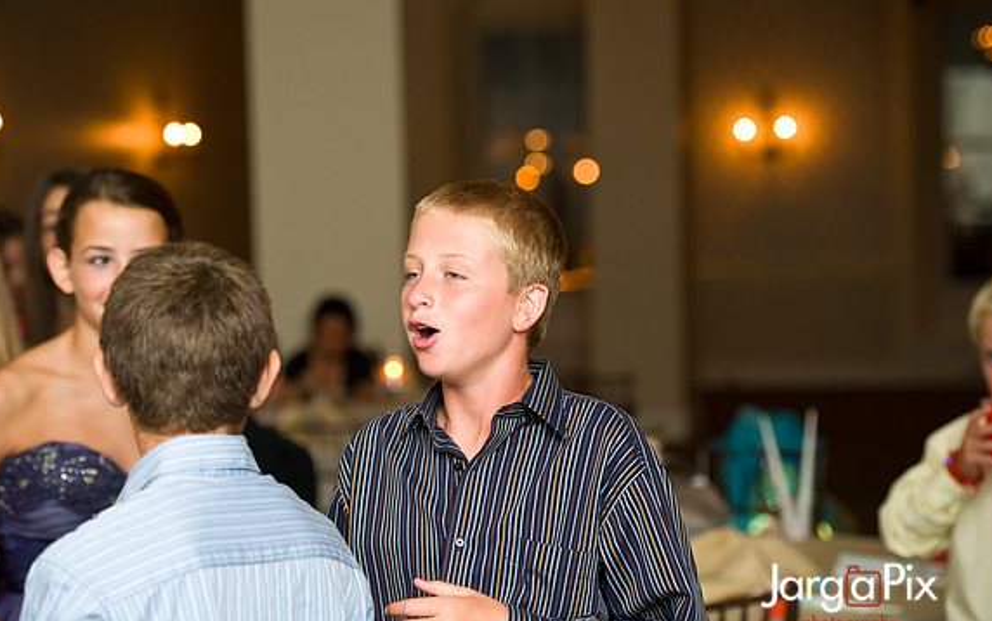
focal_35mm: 95
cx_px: 494
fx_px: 2569
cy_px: 321
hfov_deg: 21.9
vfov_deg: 13.8
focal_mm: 92
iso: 1600
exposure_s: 1/125
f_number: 3.2
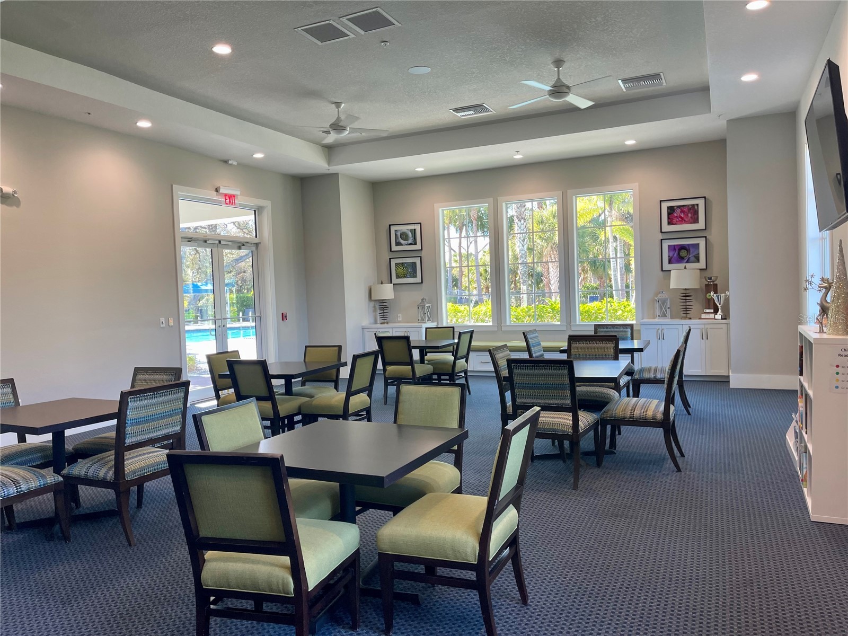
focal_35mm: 25
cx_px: 424
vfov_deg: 54.9
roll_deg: +3.1
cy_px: 318
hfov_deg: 69.4
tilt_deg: -2.9
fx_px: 612
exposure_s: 1/121
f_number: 1.6
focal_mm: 5.1
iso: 80
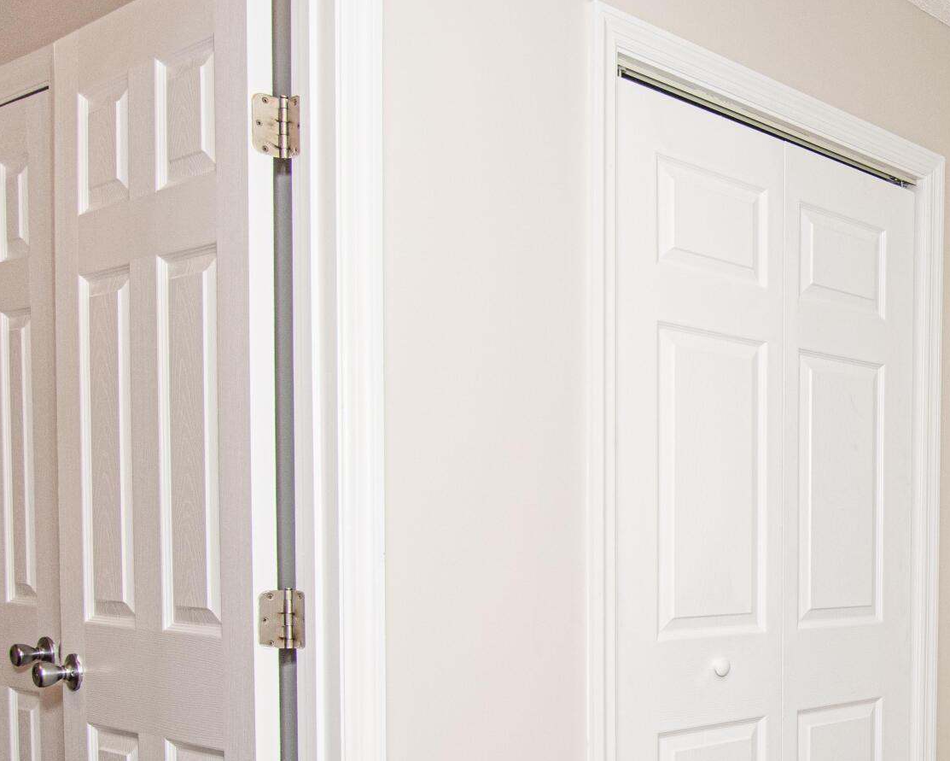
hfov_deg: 35.8
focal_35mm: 43
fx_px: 1209
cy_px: 607
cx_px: 1073
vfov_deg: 33.9
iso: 800
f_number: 4.5
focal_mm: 17
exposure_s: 1/250
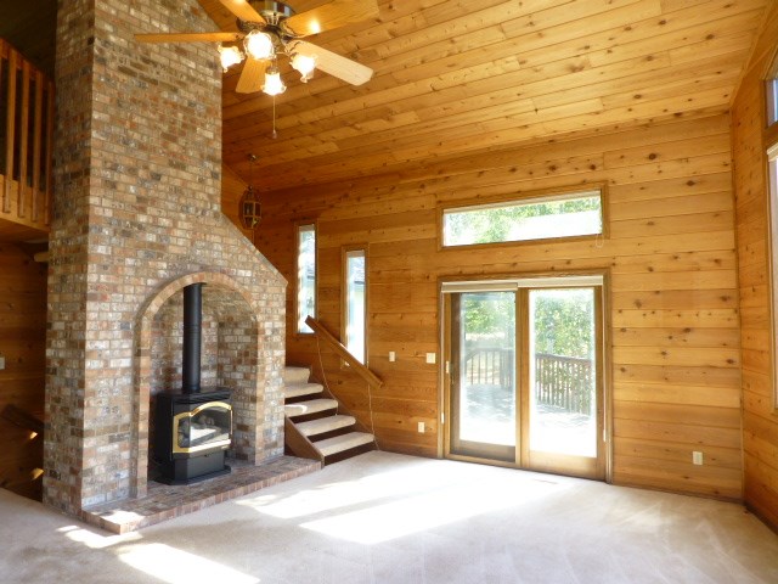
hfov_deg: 71.6
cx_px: 389
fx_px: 539
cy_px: 292
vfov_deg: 56.8
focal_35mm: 24
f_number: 3.3
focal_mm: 4.3
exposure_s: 1/60
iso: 200
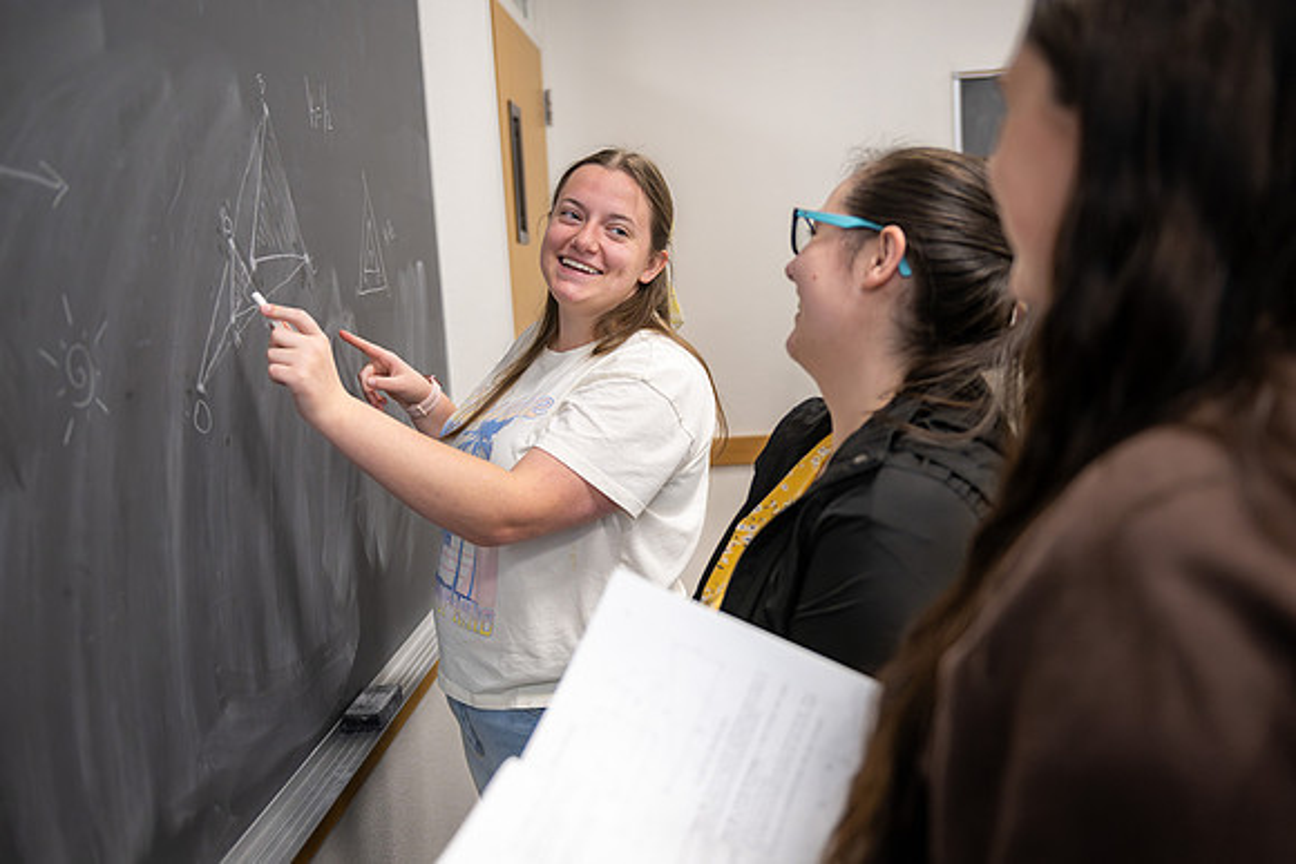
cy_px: 432
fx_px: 1260
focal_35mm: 35
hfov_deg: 54.4
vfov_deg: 37.9
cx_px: 648
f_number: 2.8
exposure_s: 1/500
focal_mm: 35
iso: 2000
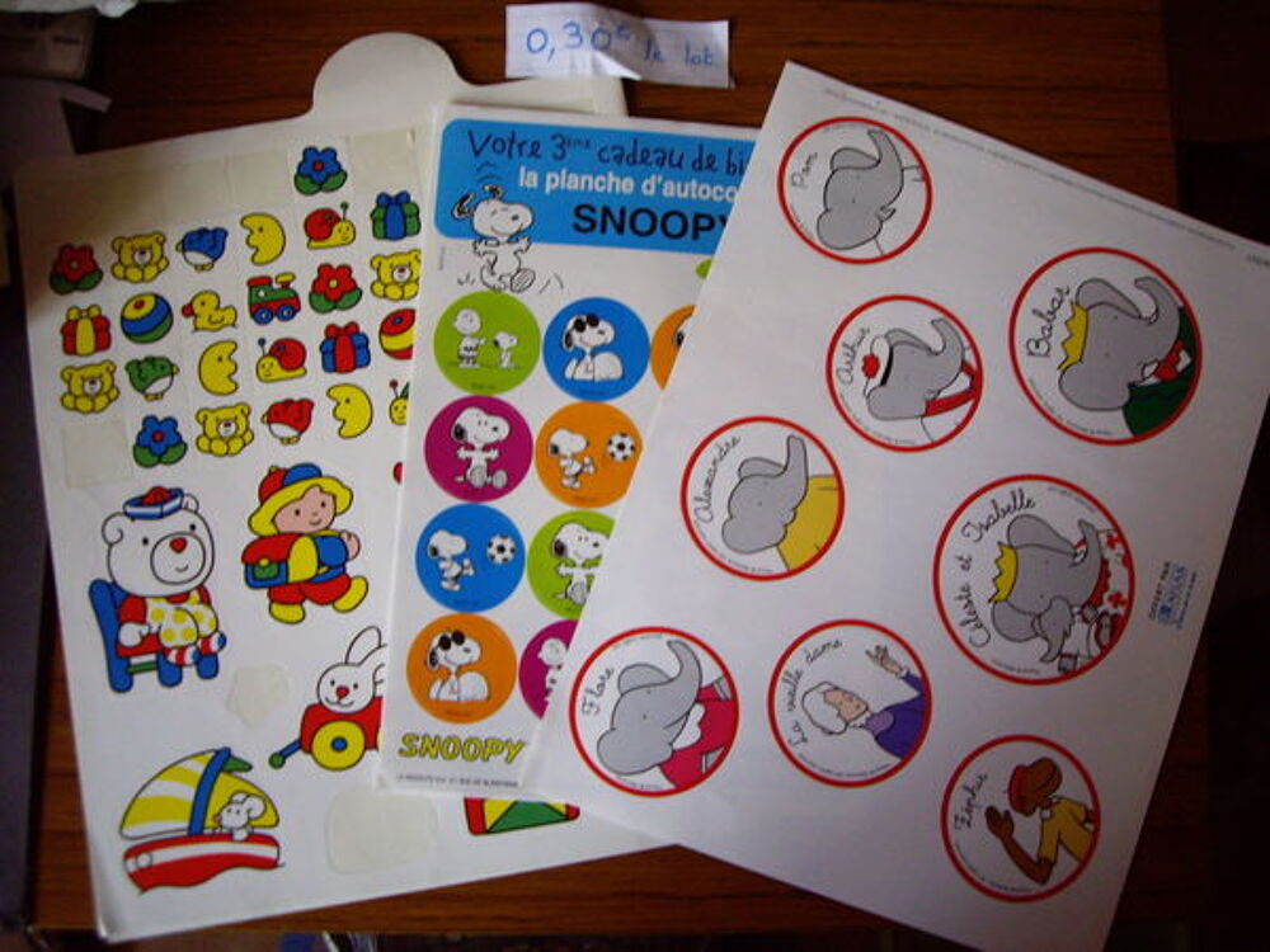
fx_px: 1394
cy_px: 476
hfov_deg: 49.0
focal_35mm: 38
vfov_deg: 37.7
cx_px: 635
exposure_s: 1/10
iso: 200
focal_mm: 6.2
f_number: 2.7
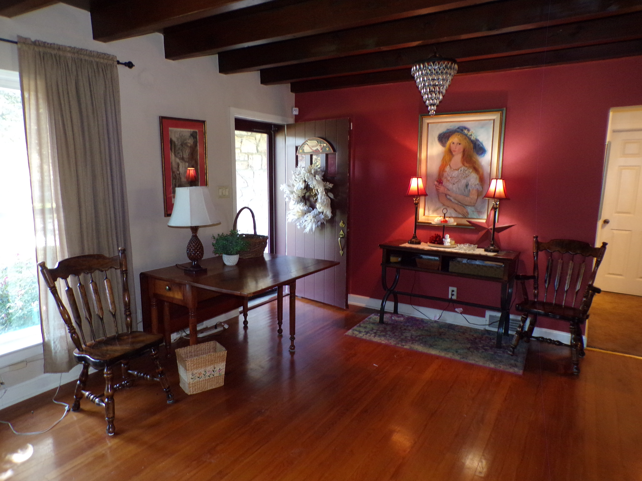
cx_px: 321
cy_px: 240
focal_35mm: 24
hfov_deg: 71.6
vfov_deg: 56.8
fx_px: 445
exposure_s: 1/17
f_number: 3
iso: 204
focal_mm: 4.3
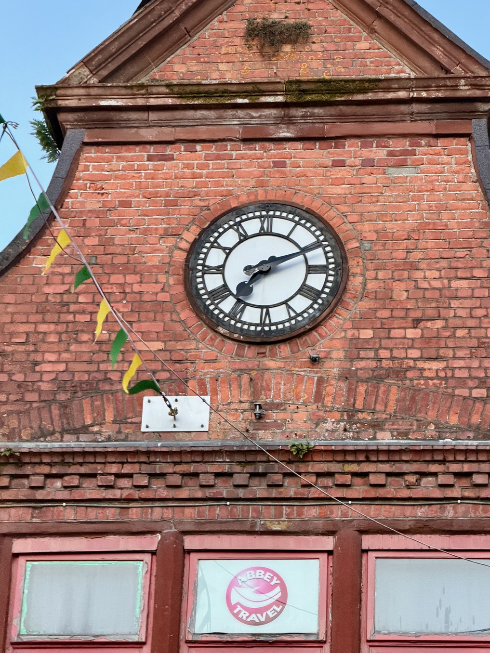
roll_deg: -2.5
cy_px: 315
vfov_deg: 16.7
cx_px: 273
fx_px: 2227
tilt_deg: +27.3
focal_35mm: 118
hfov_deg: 12.6
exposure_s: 1/50
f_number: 2.8
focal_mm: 16.89
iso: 500
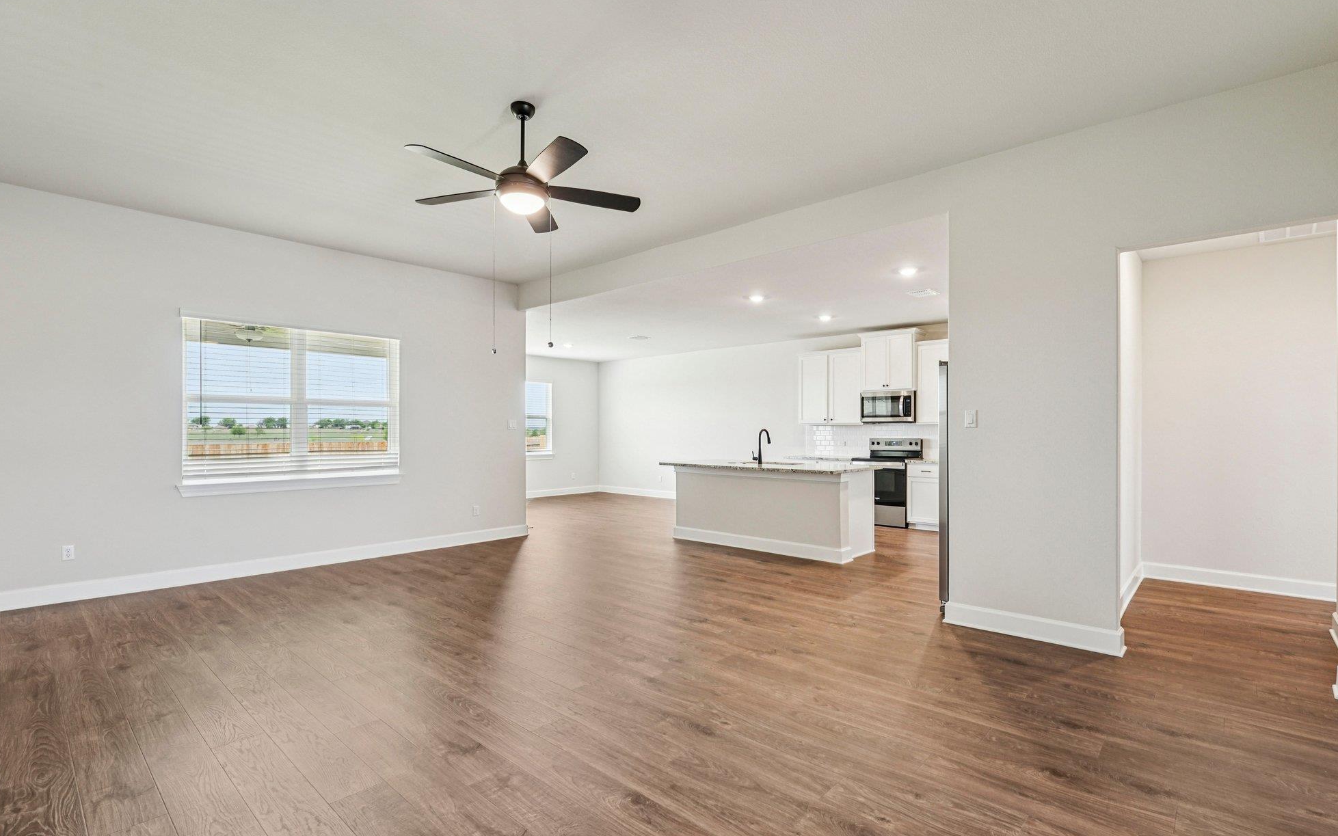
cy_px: 439
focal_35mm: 16
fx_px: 599
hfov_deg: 96.3
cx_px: 694
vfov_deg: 69.8
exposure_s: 1/25
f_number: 8
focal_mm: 15.4
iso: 400
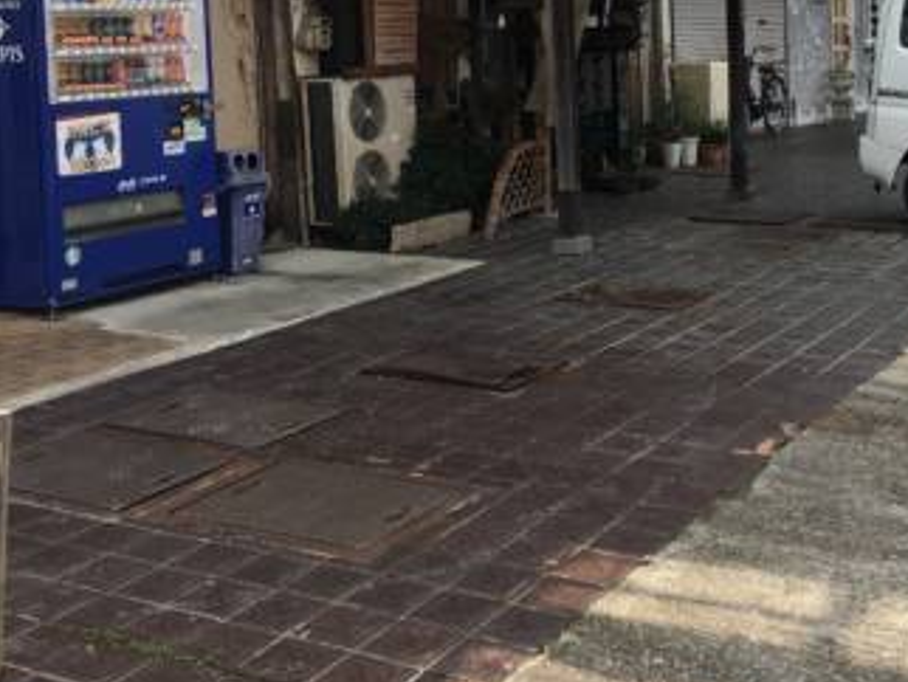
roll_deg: +1.6
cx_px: 570
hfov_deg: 35.3
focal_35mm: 54
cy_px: 85
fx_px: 1418
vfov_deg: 26.3
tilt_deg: +0.4
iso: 25
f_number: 2.2
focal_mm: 4.15
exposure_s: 1/1637
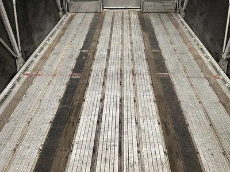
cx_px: 115
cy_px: 86
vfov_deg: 48.2
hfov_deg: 61.7
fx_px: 193
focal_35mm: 29
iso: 64
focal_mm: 3
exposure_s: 1/66
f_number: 1.8
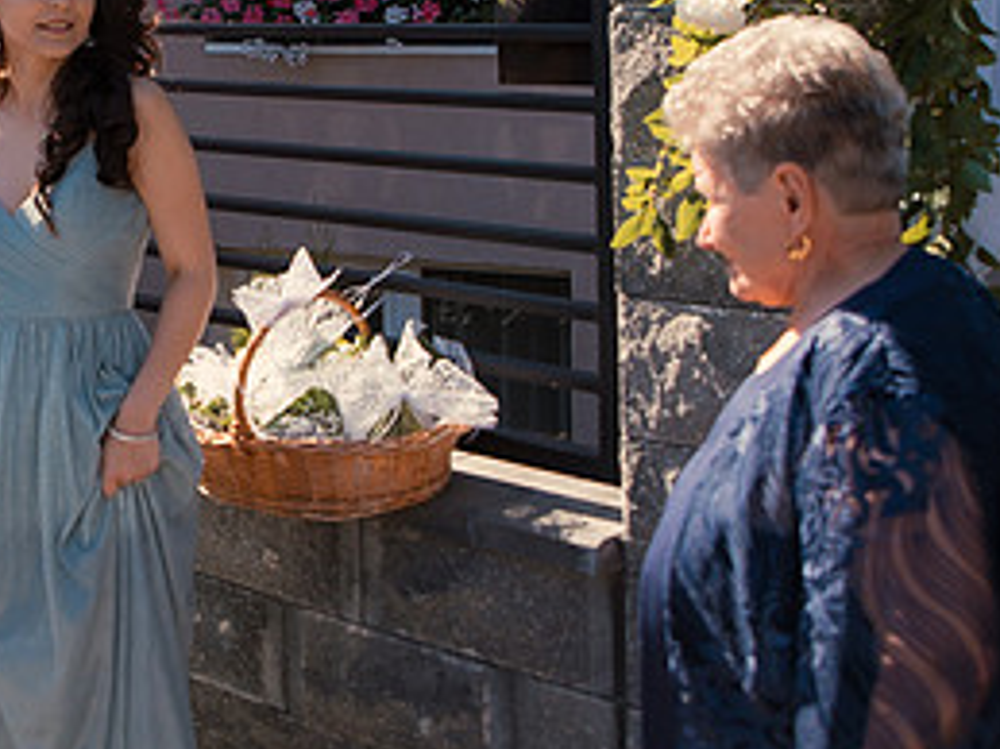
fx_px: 2079
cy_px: 73
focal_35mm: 72
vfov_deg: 20.0
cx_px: 45
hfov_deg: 25.9
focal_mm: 24
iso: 100
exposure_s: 1/500
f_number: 3.5
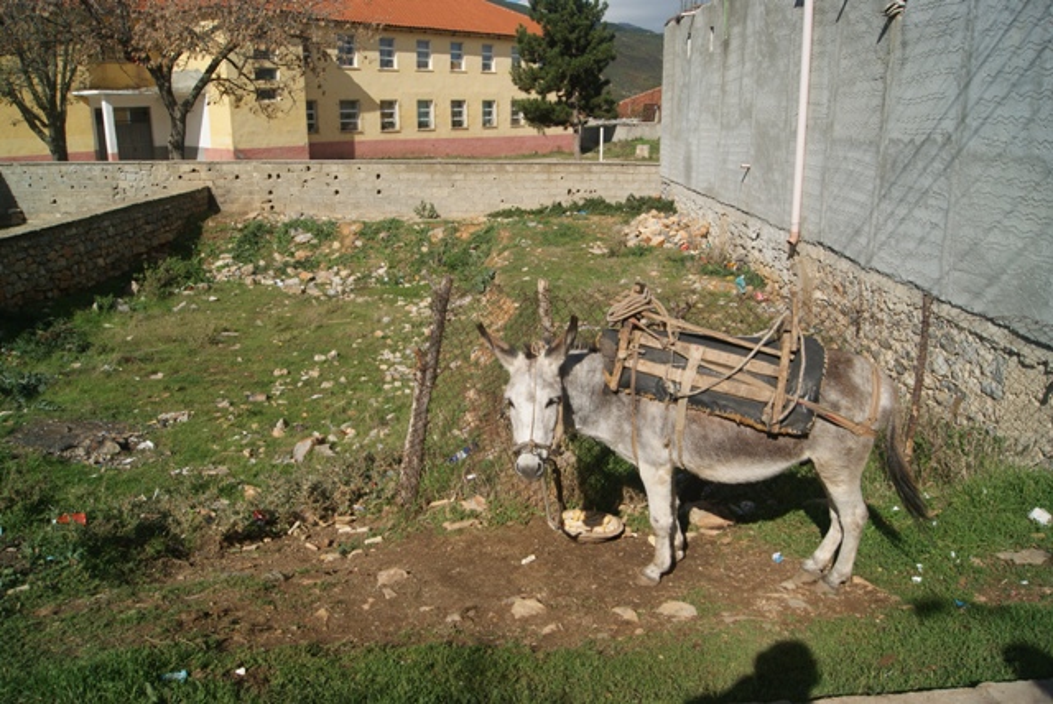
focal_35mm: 27
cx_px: 526
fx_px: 790
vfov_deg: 48.0
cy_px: 352
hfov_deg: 67.3
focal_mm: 18
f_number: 10
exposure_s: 1/125
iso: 100
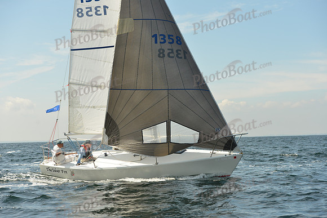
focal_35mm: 75
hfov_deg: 27.0
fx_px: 681
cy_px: 109
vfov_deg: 18.2
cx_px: 164
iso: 320
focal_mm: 75
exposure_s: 1/1600
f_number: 6.3
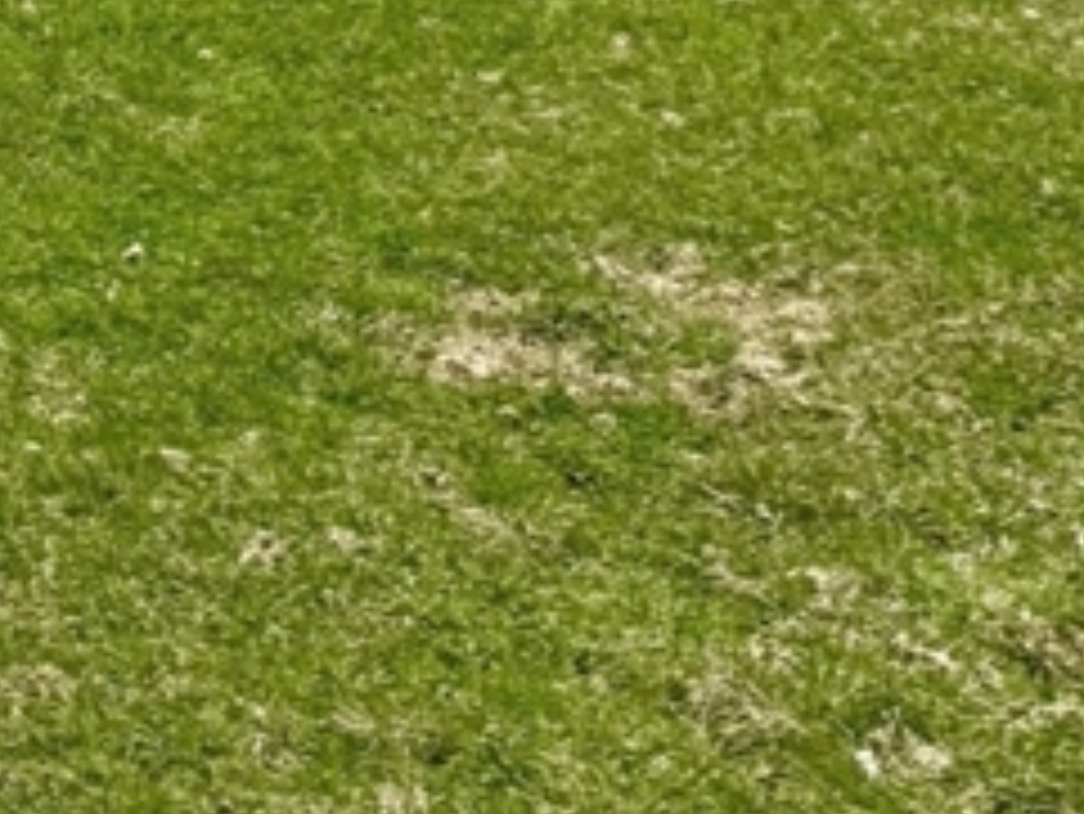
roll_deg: -0.3
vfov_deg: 12.8
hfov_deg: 15.0
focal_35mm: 102
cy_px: -787
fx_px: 3196
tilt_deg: +1.4
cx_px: -1192
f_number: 1.78
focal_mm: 6.76
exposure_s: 1/3021
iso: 80
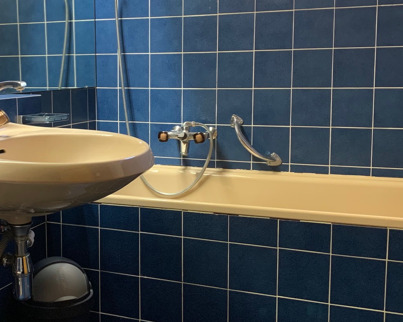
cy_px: 153
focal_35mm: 52
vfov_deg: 29.1
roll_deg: +1.3
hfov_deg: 35.5
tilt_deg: -7.2
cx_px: 124
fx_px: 620
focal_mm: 4.25
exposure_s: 1/50
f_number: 1.8
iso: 250
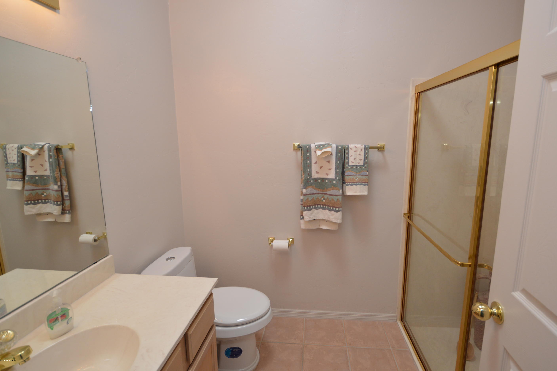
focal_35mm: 16
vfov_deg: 73.7
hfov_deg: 96.6
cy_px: 175
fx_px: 248
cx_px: 294
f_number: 4
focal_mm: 10
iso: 400
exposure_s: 1/60
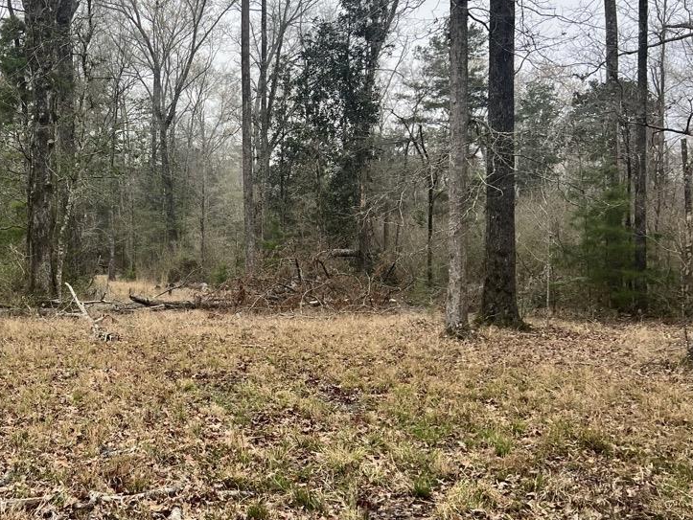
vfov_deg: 31.5
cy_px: 260
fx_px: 921
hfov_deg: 39.3
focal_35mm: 46
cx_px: 119
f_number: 1.5
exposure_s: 1/709
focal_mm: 5.7
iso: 50
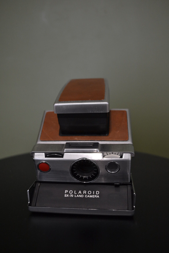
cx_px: 84
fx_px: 232
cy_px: 126
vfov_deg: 57.2
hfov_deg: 40.0
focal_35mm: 33
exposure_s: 1/60
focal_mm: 22
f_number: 3.8
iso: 1000
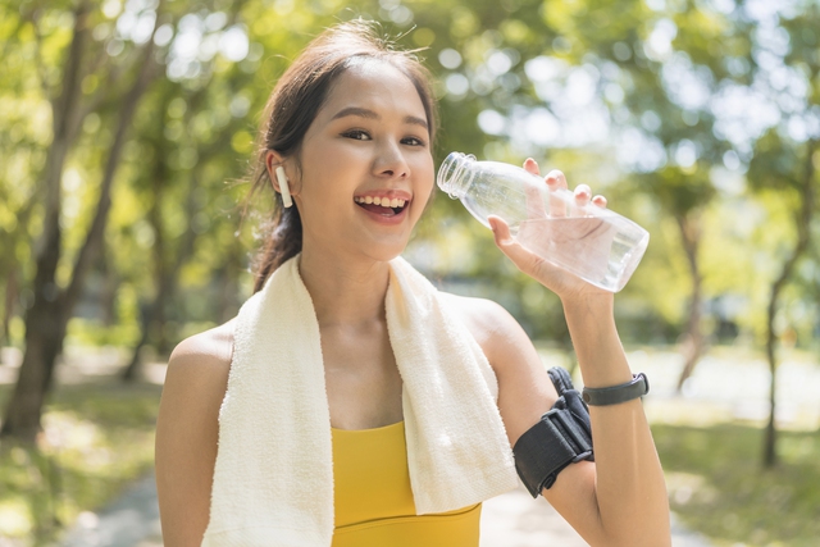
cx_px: 410
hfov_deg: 54.4
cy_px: 274
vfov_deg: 37.9
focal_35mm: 35
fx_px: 797
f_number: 1.4
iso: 250
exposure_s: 1/800
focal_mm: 35
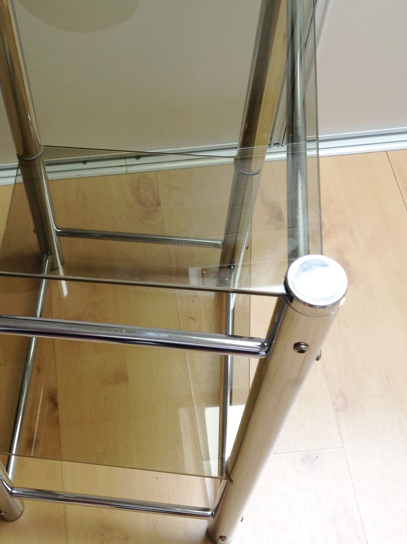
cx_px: 100
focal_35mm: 54
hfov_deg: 26.6
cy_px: 221
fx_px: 849
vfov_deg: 35.5
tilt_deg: -58.4
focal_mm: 4.28
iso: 50
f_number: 2.4
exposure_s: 1/17
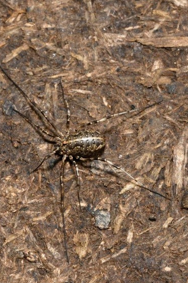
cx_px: 82
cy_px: 139
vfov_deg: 11.3
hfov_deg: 7.6
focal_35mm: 182
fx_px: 1422
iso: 100
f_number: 32
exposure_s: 1/60
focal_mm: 105
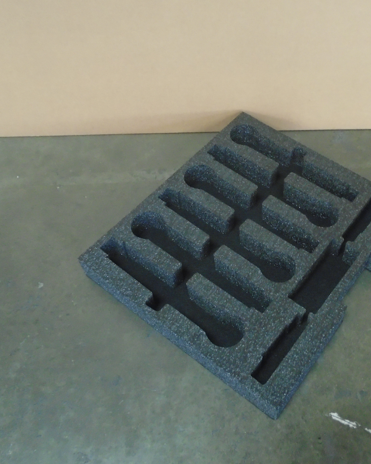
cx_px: 264
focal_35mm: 34
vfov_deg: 52.8
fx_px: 467
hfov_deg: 42.4
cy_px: 231
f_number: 3.2
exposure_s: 1/8
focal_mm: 4.6
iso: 400
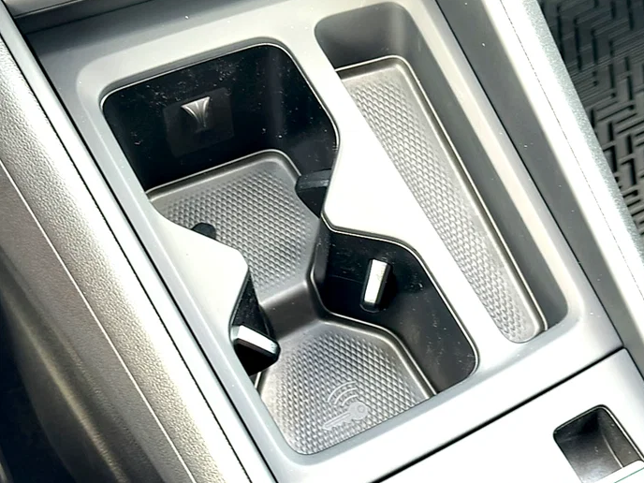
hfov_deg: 34.3
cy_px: 243
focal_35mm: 56
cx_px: 327
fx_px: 1042
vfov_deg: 26.1
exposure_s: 1/46
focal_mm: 6.86
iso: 50
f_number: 1.78
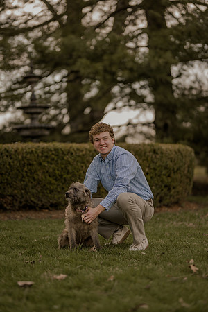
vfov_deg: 23.9
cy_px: 156
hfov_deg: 16.1
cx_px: 104
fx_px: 737
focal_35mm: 85
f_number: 1.4
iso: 100
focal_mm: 85
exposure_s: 1/800
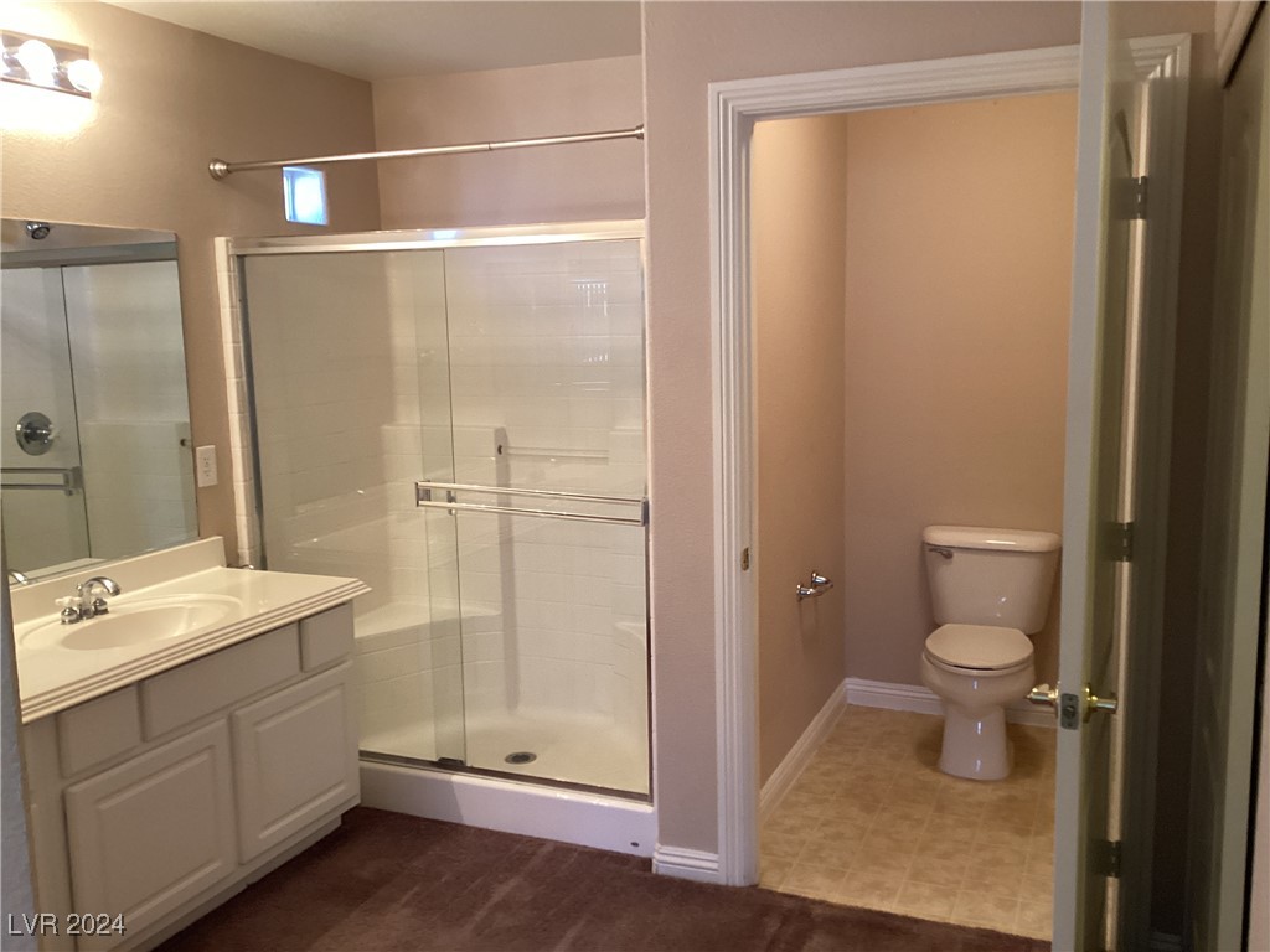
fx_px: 1137
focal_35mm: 31
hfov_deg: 58.4
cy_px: 476
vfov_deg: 45.4
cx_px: 635
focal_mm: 3.3
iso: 250
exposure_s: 1/60
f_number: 2.4
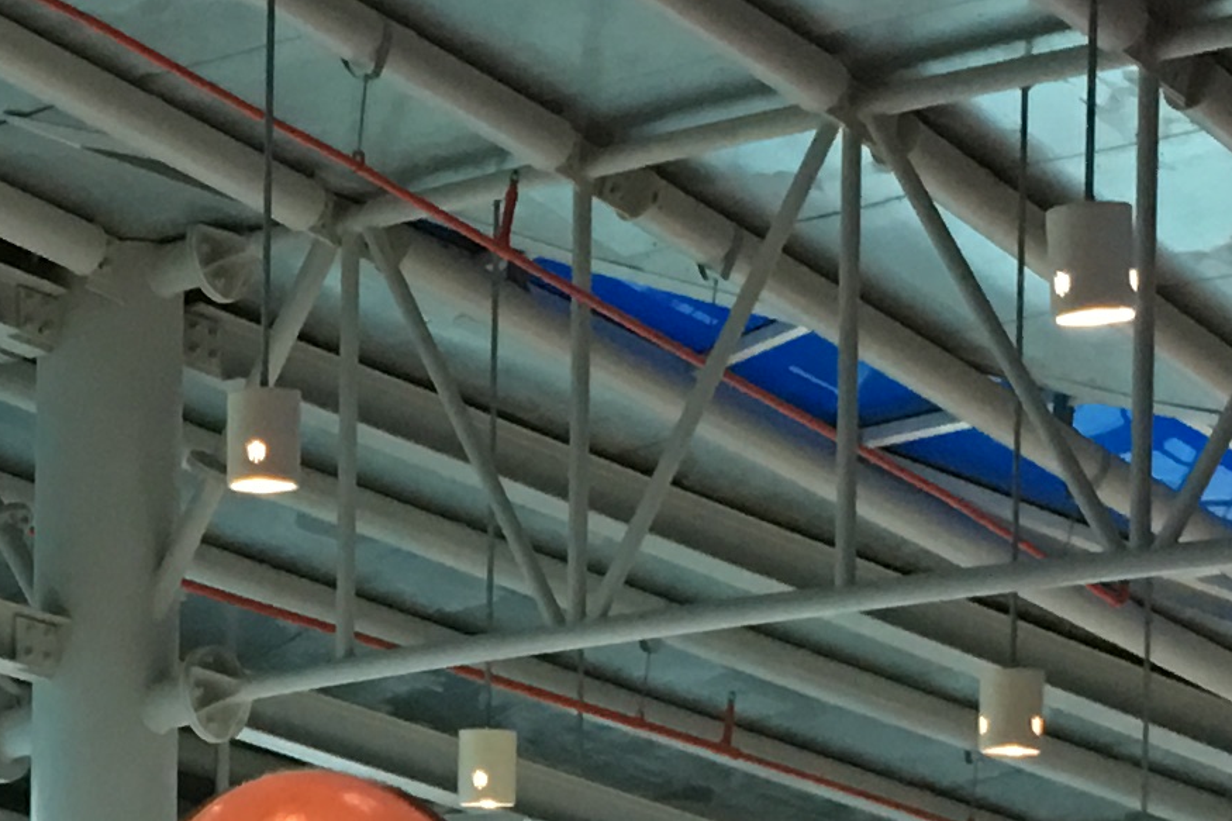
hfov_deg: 14.5
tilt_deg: -0.6
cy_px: 1136
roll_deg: -1.3
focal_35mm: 139
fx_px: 4756
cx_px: -63
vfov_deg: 9.6
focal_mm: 4.15
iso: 80
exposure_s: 1/17
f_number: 2.2
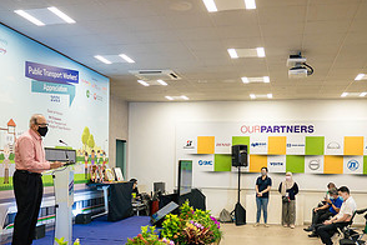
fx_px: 418
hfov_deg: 47.4
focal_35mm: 41
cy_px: 178
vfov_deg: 32.1
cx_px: 170
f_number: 2
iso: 320
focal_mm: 10
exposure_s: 1/100
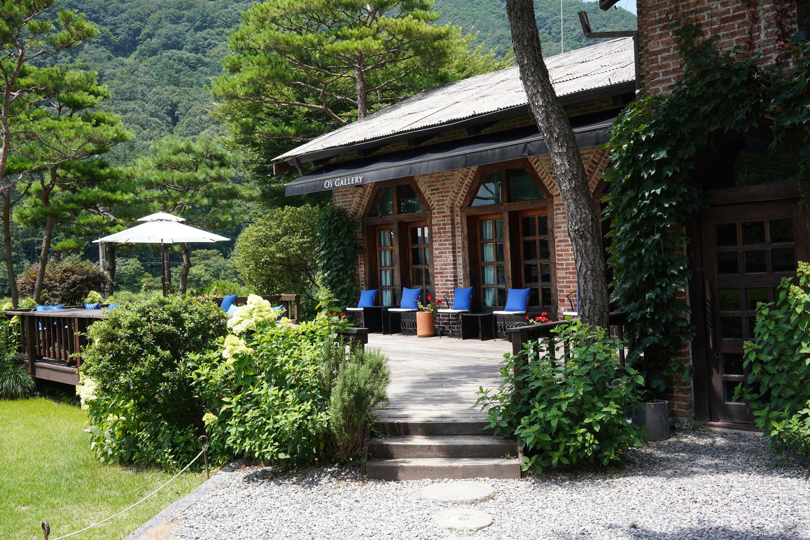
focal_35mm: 35
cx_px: 405
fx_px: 788
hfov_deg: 54.4
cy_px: 270
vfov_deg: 37.9
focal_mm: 35
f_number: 11
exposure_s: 1/100
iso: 200
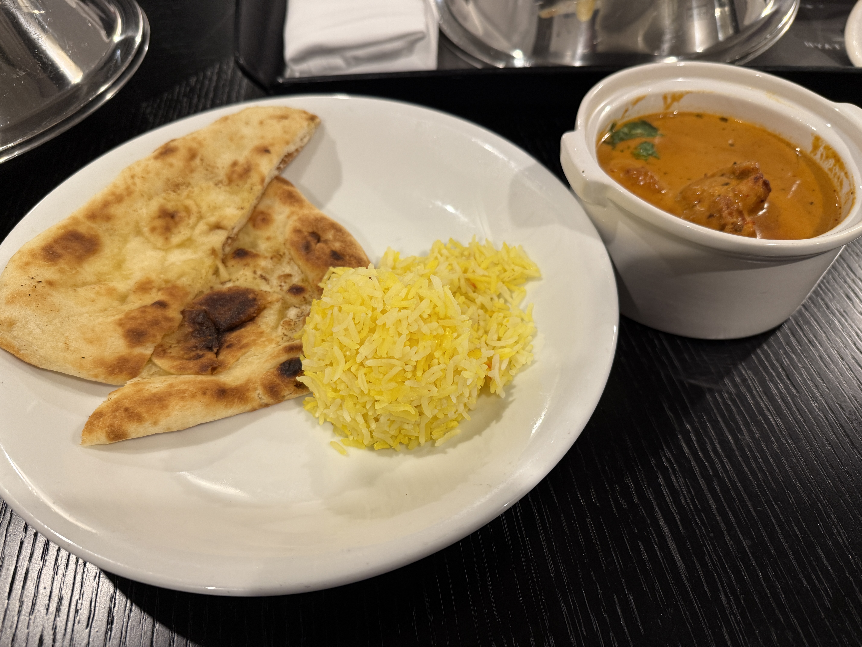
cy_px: 324
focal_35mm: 24
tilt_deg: -49.3
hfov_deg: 71.6
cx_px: 431
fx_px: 598
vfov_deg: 56.8
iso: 200
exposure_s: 1/50
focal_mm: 6.76
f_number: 1.78
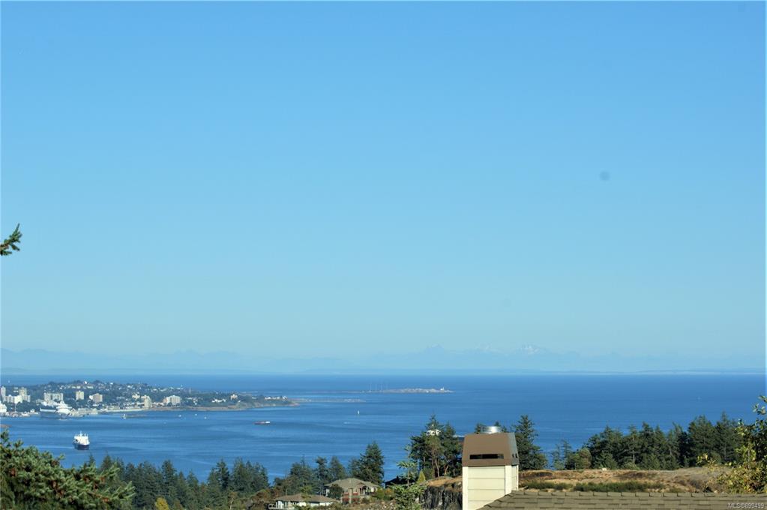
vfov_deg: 12.2
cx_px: 384
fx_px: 2395
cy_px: 255
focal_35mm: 112
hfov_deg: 18.2
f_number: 13
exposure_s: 1/250
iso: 100
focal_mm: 75
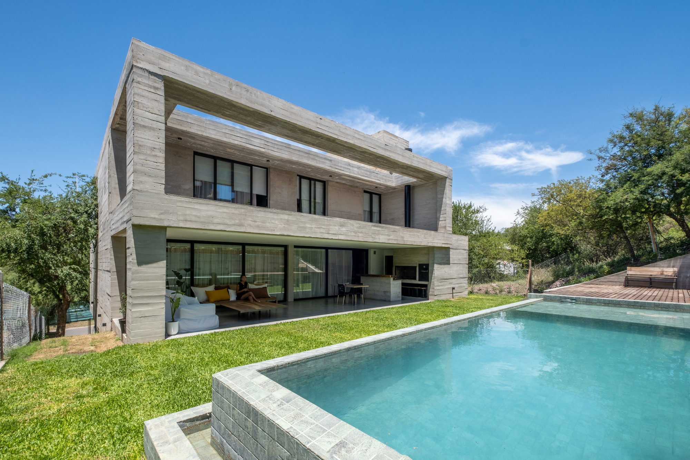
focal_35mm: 15
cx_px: 345
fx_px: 287
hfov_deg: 100.4
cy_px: 230
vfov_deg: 77.3
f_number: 11
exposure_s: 1/500
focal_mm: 10
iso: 160
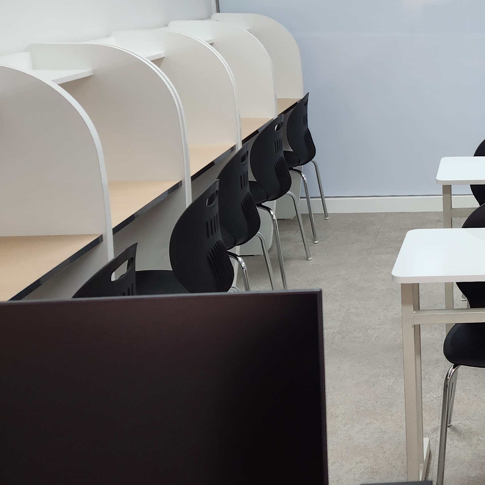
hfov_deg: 27.9
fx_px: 840
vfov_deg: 31.9
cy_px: 161
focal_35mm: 53
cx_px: 593
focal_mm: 5.4
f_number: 1.8
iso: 125
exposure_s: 1/180
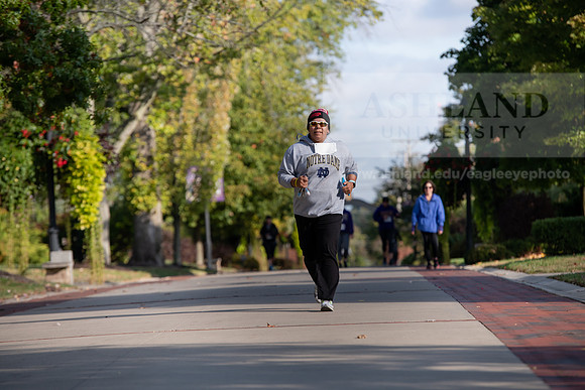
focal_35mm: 180
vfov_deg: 7.6
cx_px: 292
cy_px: 195
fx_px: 2926
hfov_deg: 11.4
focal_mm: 180
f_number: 4.5
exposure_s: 1/800
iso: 250
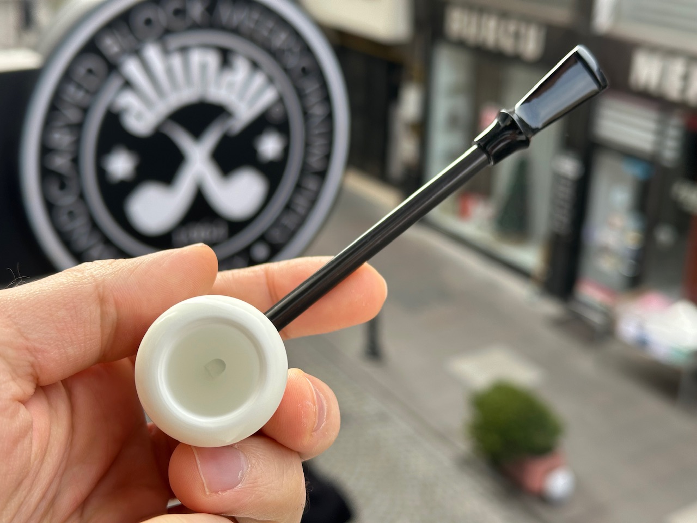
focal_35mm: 48
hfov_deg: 39.7
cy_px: 262
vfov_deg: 30.3
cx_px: 348
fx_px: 966
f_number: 1.78
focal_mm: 6.86
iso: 64
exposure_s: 1/568
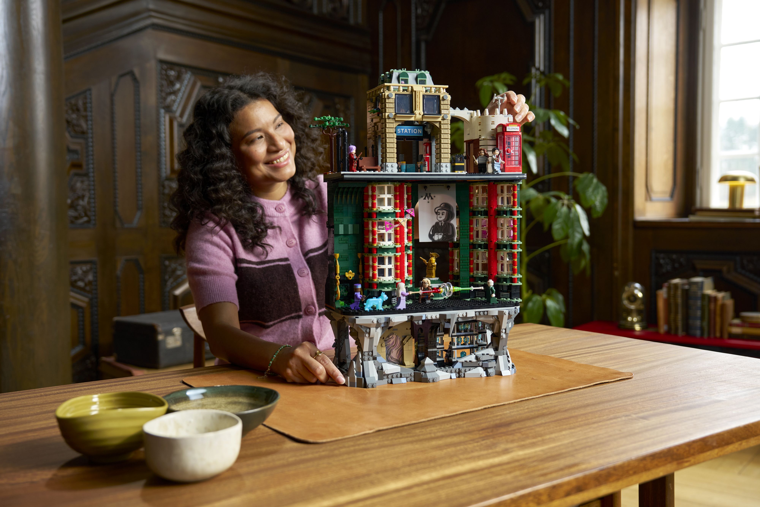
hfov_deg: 53.1
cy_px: 254
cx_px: 380
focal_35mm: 36
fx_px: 760
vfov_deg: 36.9
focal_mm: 36
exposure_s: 1/50
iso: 250
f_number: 3.5
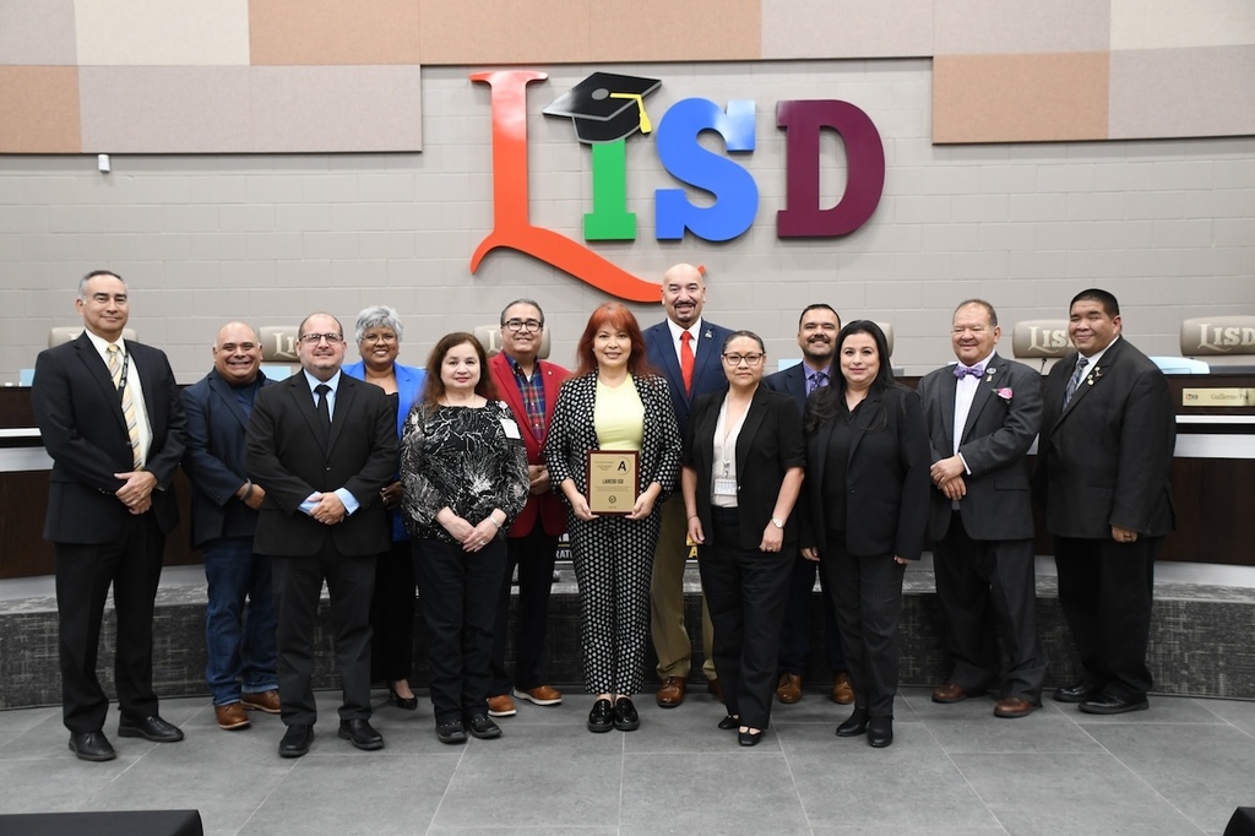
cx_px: 628
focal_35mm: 39
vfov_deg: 34.2
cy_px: 418
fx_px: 1359
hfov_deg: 49.6
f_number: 5.6
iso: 1600
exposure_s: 1/60
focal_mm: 26
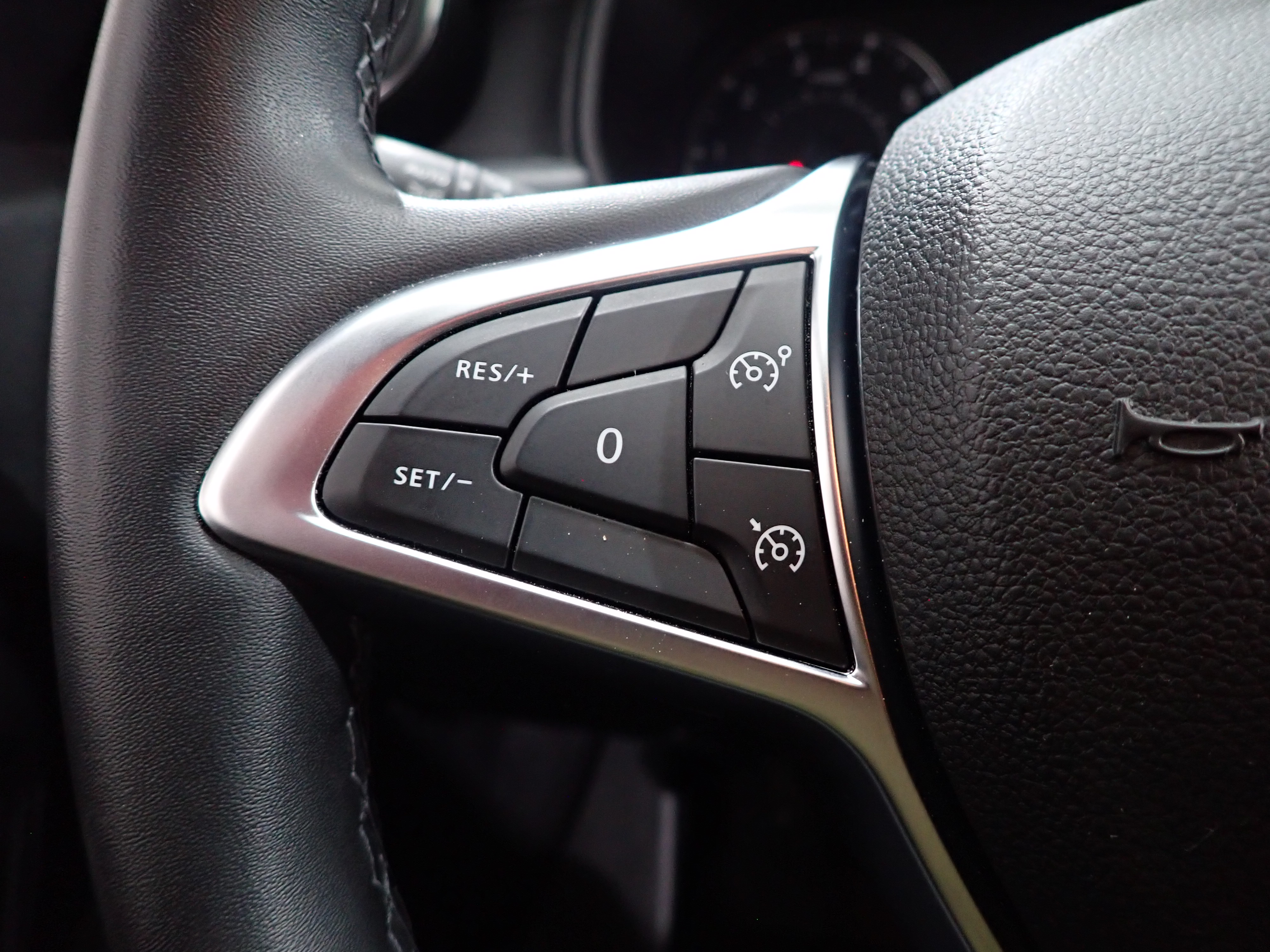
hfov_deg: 69.4
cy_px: 476
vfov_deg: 54.9
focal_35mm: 25
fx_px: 917
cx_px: 635
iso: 500
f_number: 2
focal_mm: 4.5
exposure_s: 1/30
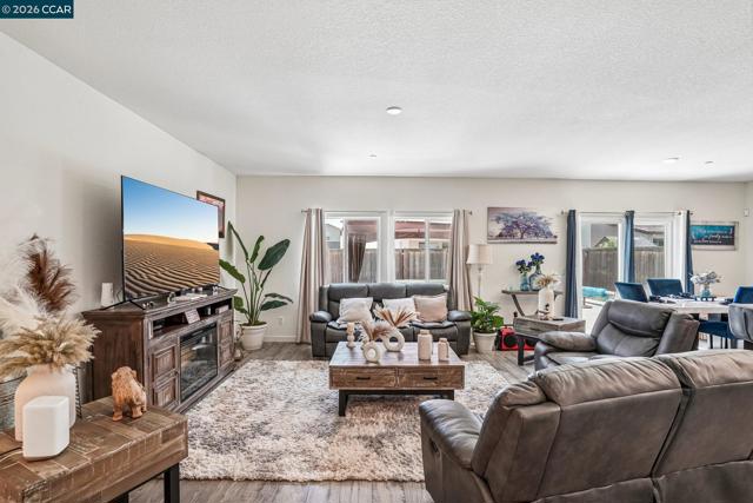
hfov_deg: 96.7
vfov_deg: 73.8
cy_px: 252
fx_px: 335
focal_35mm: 16
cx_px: 376
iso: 320
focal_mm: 16
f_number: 8
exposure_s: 1/13
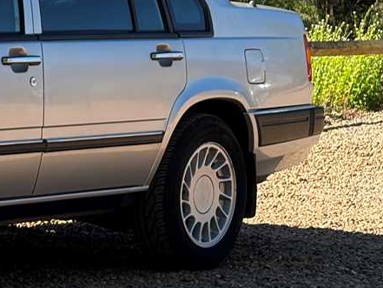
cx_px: -256
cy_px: 63
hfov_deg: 10.6
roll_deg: +0.6
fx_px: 1959
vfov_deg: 8.4
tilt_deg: -1.5
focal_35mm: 177
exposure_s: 1/1957
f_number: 1.6
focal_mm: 5.96
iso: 50
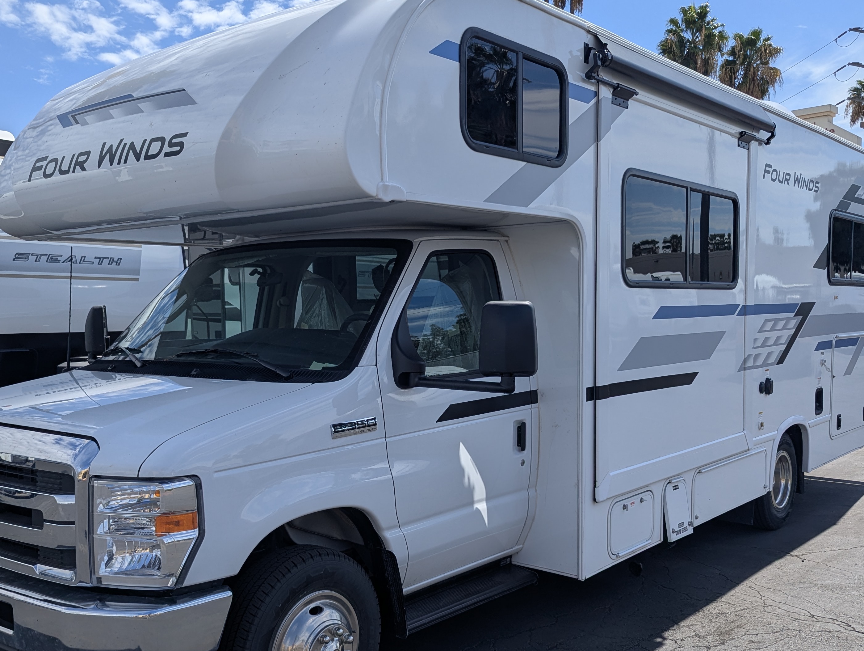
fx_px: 875
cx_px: 402
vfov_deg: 40.7
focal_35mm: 35
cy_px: 375
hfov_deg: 52.5
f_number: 1.85
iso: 43
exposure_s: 1/2571
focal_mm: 6.81
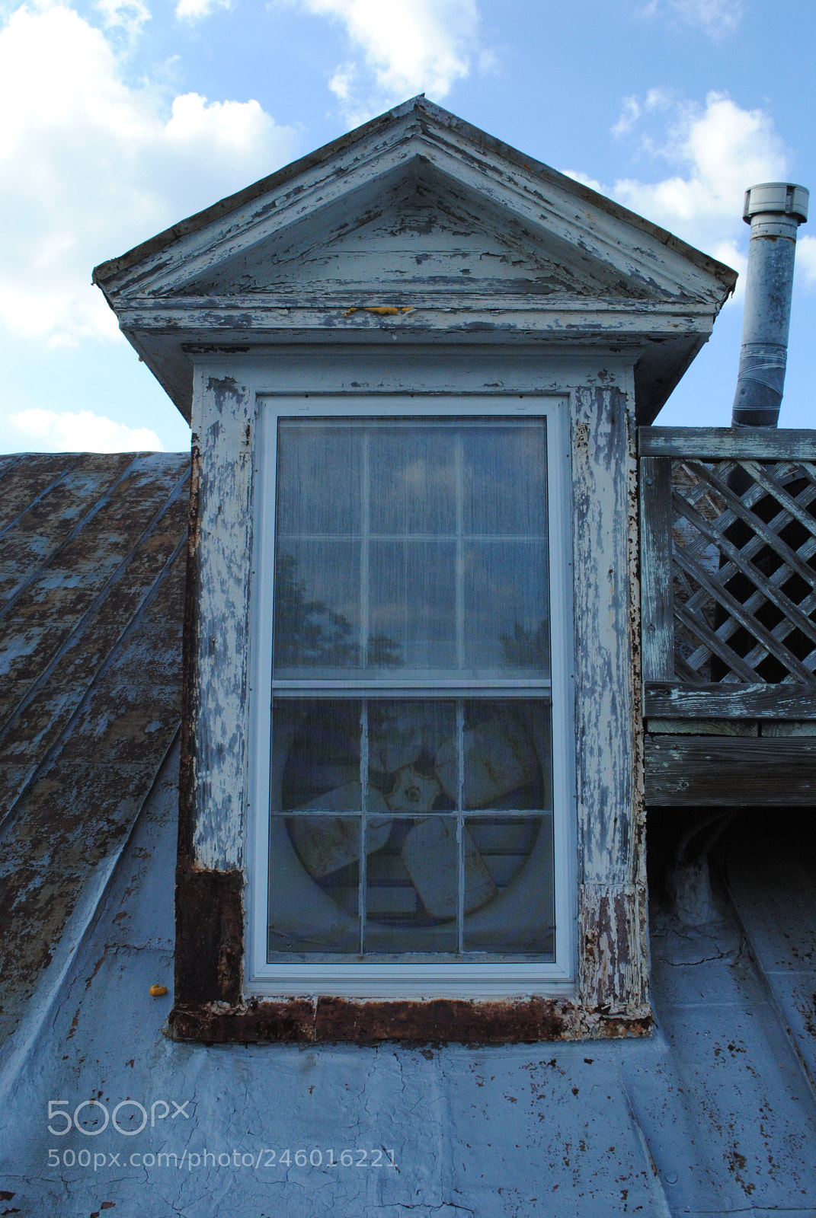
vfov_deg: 57.2
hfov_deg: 40.1
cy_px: 609
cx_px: 408
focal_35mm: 33
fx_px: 1119
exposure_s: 1/500
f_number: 11
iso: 800
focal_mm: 22
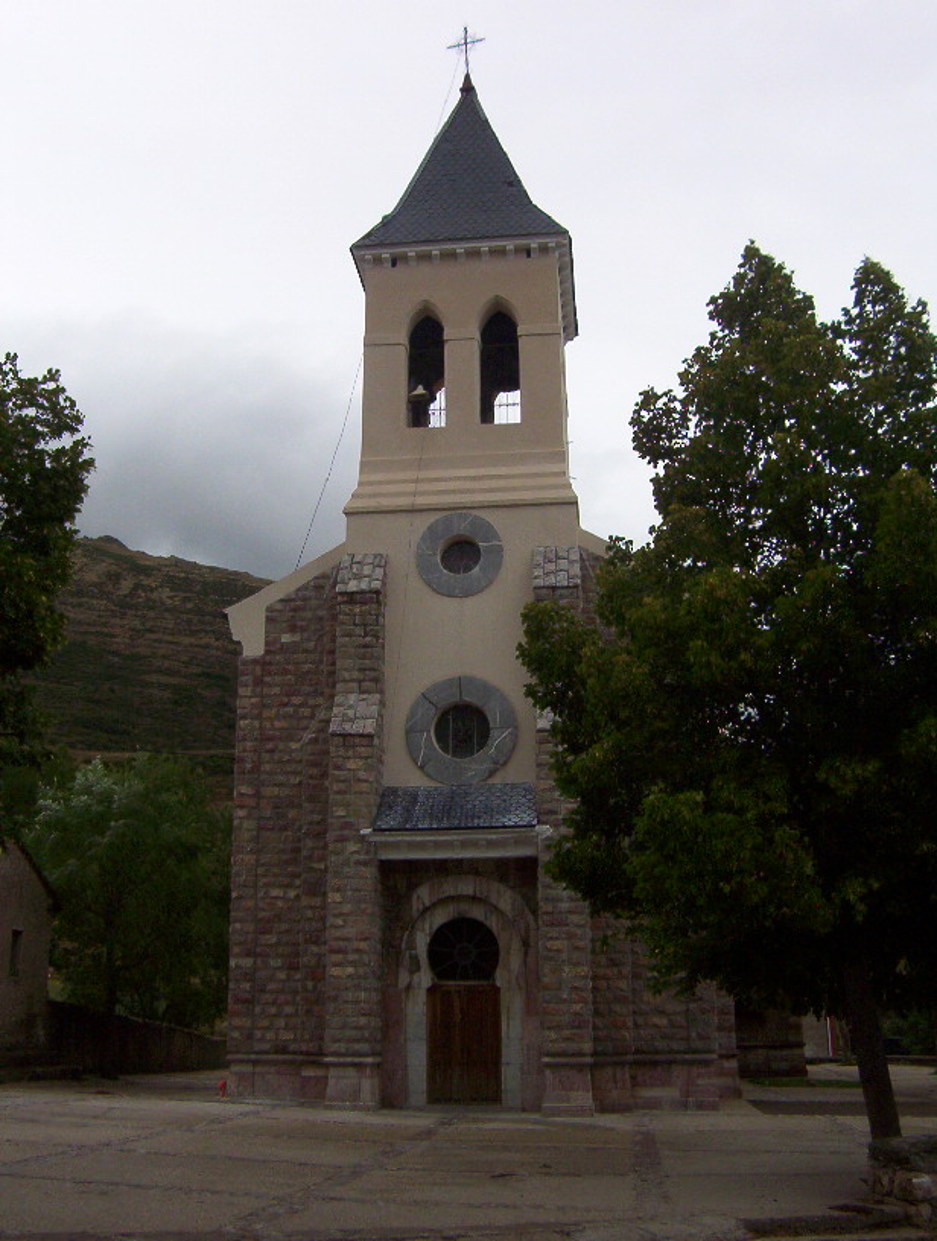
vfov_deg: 51.2
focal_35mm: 36
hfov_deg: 39.8
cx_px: 468
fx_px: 1294
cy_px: 620
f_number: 5.24
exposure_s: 1/473
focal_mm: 5.54
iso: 100
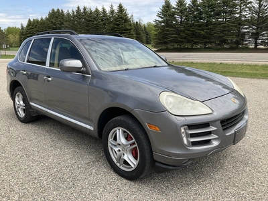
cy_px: 100
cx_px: 134
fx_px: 225
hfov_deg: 61.7
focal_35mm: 29
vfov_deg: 48.2
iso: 25
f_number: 1.8
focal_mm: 3
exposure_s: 1/1195
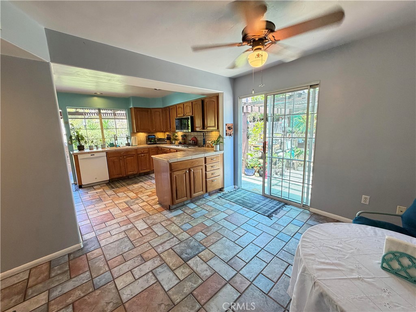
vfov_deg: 85.7
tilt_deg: -10.7
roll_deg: +2.7
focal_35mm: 14
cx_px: 208
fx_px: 168
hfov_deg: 102.1
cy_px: 156
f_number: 2.2
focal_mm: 2.22
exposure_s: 1/60
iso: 320
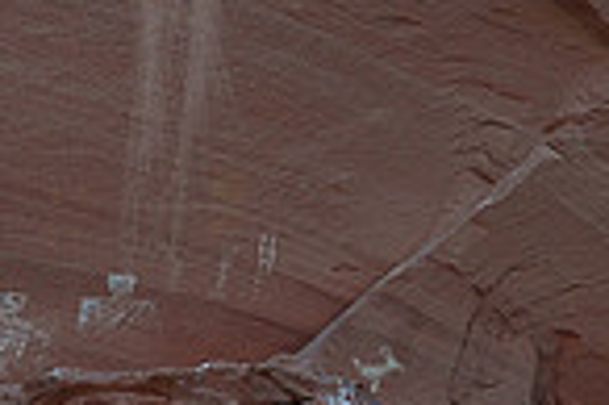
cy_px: 340
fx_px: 13450
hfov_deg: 2.6
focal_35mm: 796
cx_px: -71
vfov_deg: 1.7
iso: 1600
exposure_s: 1/400
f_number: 8
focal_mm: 200
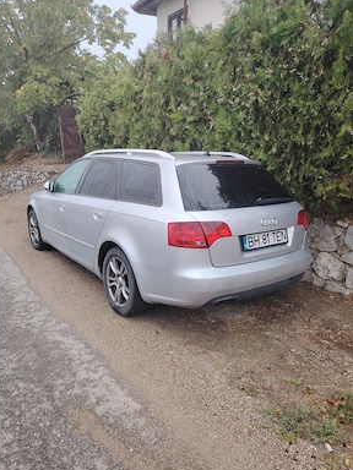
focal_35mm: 25
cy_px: 242
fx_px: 340
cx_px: 170
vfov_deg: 69.4
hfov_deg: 54.9
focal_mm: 5.25
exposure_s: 1/100
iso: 363
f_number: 1.75
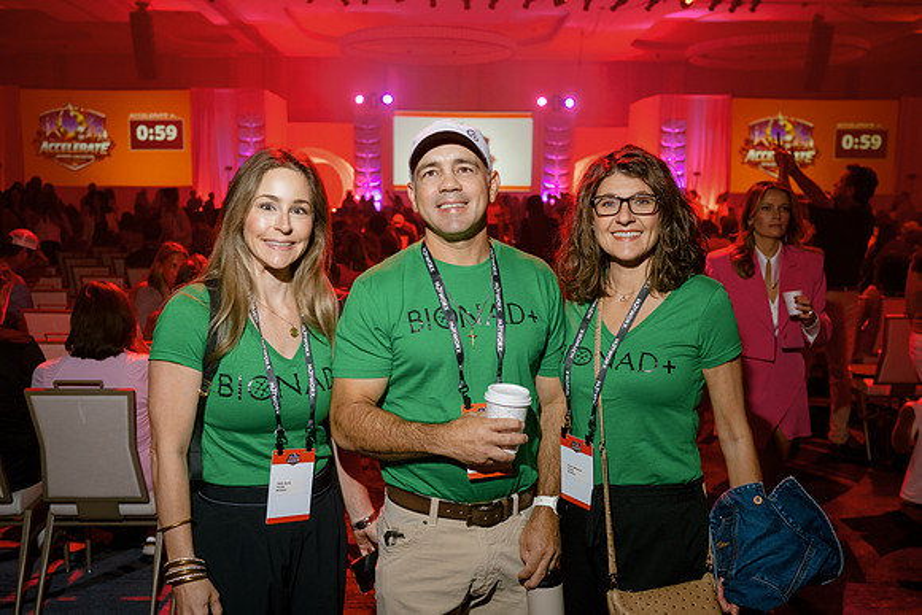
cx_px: 461
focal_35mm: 35
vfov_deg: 37.9
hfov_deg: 54.4
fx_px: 897
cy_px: 308
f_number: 4
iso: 1250
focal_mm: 35
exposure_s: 1/160
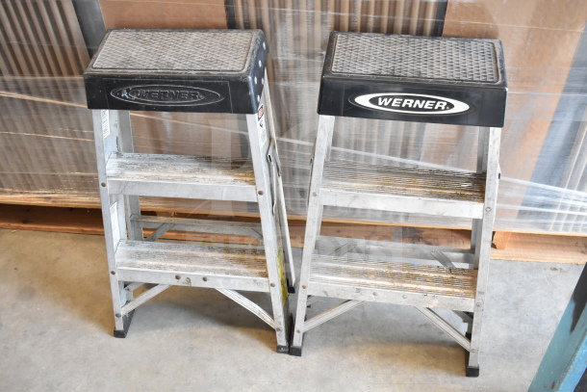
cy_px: 196
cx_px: 294
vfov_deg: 38.4
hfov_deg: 55.1
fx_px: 563
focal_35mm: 34
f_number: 3.8
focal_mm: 23
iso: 1600
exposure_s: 1/40
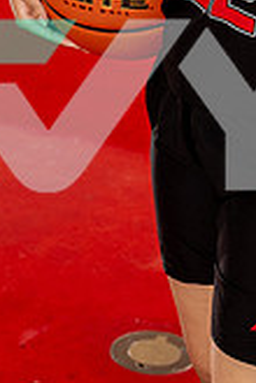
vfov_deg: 14.6
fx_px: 1440
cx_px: 365
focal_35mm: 135
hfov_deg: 9.9
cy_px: -91
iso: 250
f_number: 4
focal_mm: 33
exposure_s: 1/250
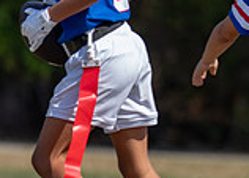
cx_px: 147
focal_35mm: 1002
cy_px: 54
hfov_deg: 2.0
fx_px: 7089
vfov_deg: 1.4
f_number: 2.8
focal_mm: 200
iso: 100
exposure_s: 1/1000
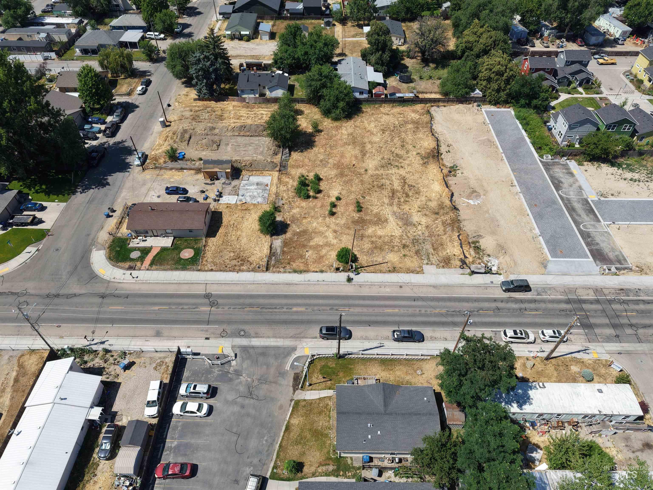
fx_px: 453
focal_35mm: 24
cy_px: 245
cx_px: 326
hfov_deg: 71.6
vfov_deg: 56.8
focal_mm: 8.67
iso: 140
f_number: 1.8
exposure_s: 1/4000
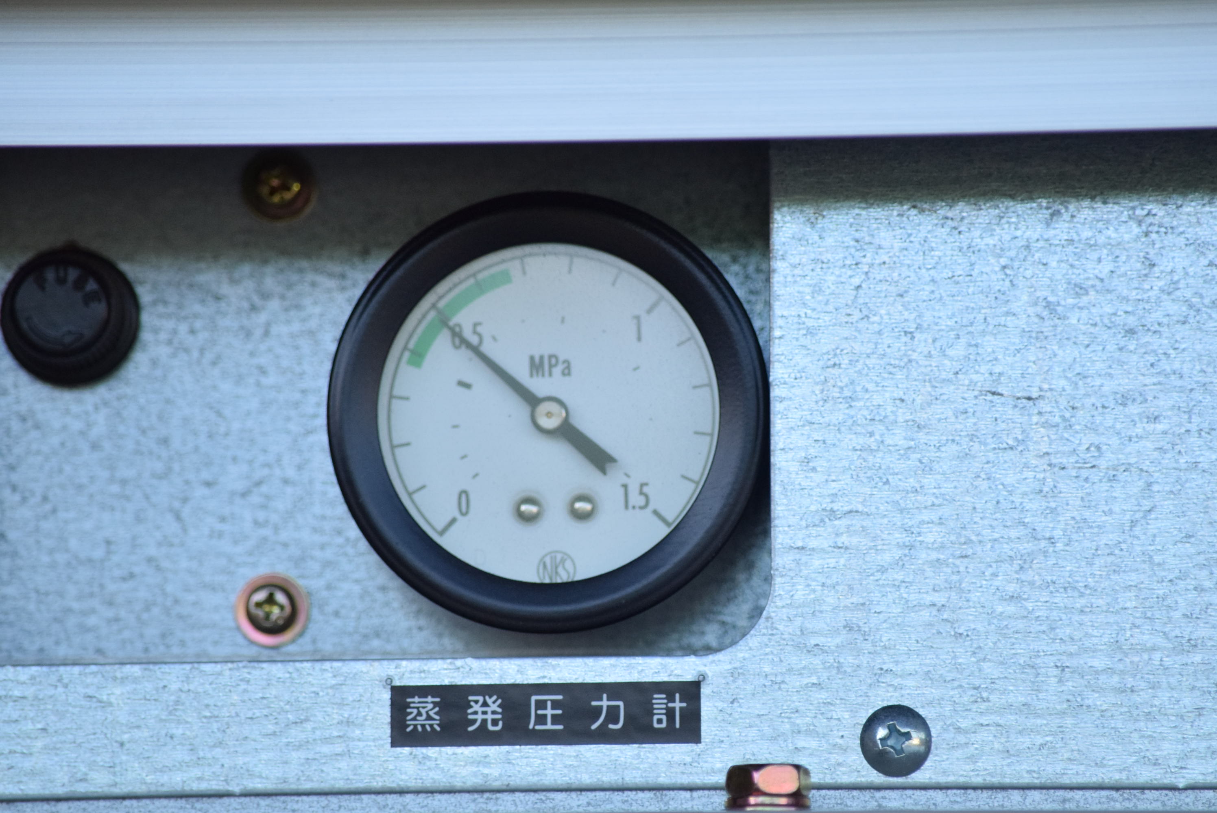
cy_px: 406
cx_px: 608
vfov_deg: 3.1
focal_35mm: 450
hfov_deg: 4.6
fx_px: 15224
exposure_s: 1/1250
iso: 1250
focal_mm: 300
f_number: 6.3
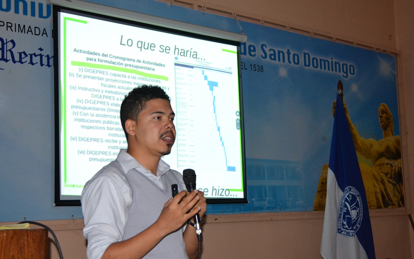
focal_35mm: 56
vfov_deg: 23.1
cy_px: 130
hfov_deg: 36.3
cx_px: 210
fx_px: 632
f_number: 5
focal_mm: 36
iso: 2000
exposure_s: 1/60
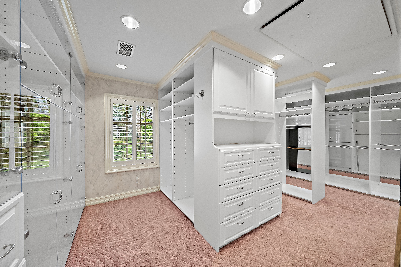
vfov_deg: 85.4
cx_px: 200
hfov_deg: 108.3
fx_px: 145
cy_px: 134
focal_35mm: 13
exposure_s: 1/2.5
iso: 500
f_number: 8
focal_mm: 13
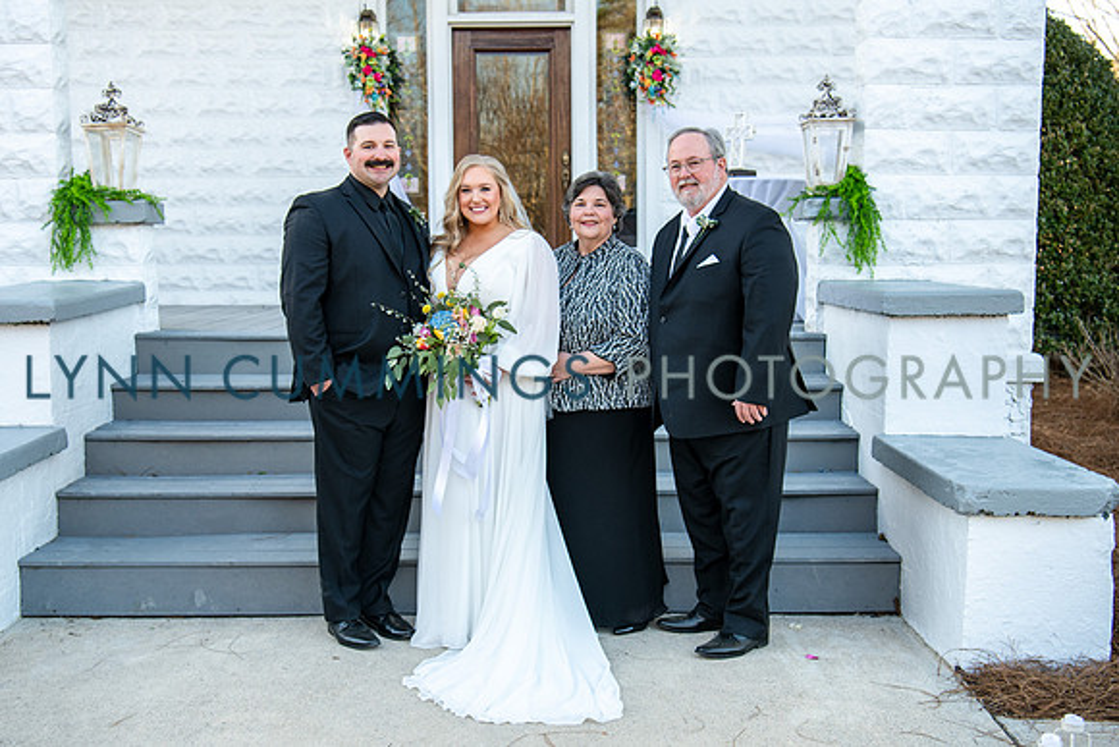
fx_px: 1358
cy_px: 362
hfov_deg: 44.8
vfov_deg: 30.7
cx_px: 524
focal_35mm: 44
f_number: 3.5
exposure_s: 1/320
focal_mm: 36
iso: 250
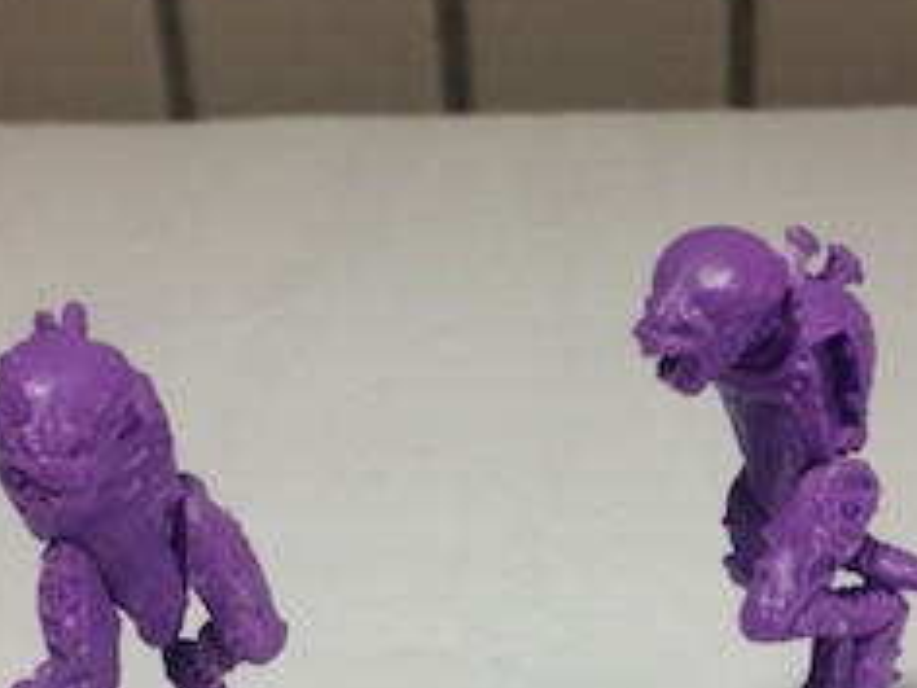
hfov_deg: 23.2
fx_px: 2225
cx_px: 577
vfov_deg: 17.0
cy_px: 768
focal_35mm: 84
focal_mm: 4.28
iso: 64
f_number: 2.4
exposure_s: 1/33
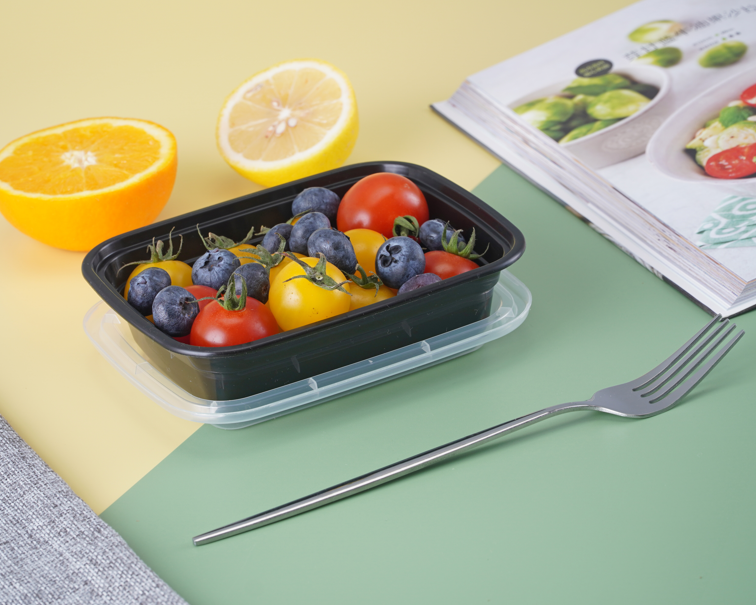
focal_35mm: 136
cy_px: 303
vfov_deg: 11.4
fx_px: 3043
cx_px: 312
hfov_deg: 14.2
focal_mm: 80
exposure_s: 1/160
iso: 100
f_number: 9
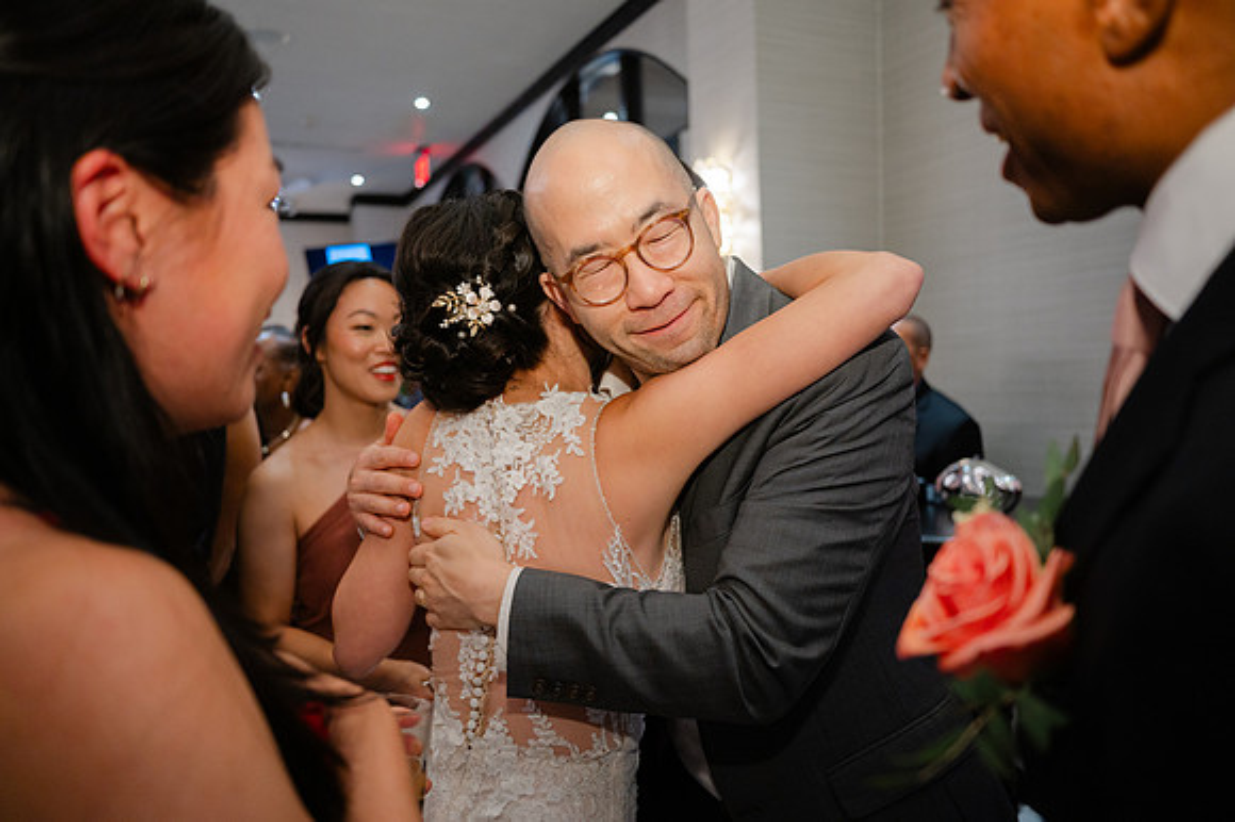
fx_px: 960
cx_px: 618
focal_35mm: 28
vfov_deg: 46.4
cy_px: 411
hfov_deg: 65.5
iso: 640
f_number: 2.8
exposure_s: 1/125
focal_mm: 28
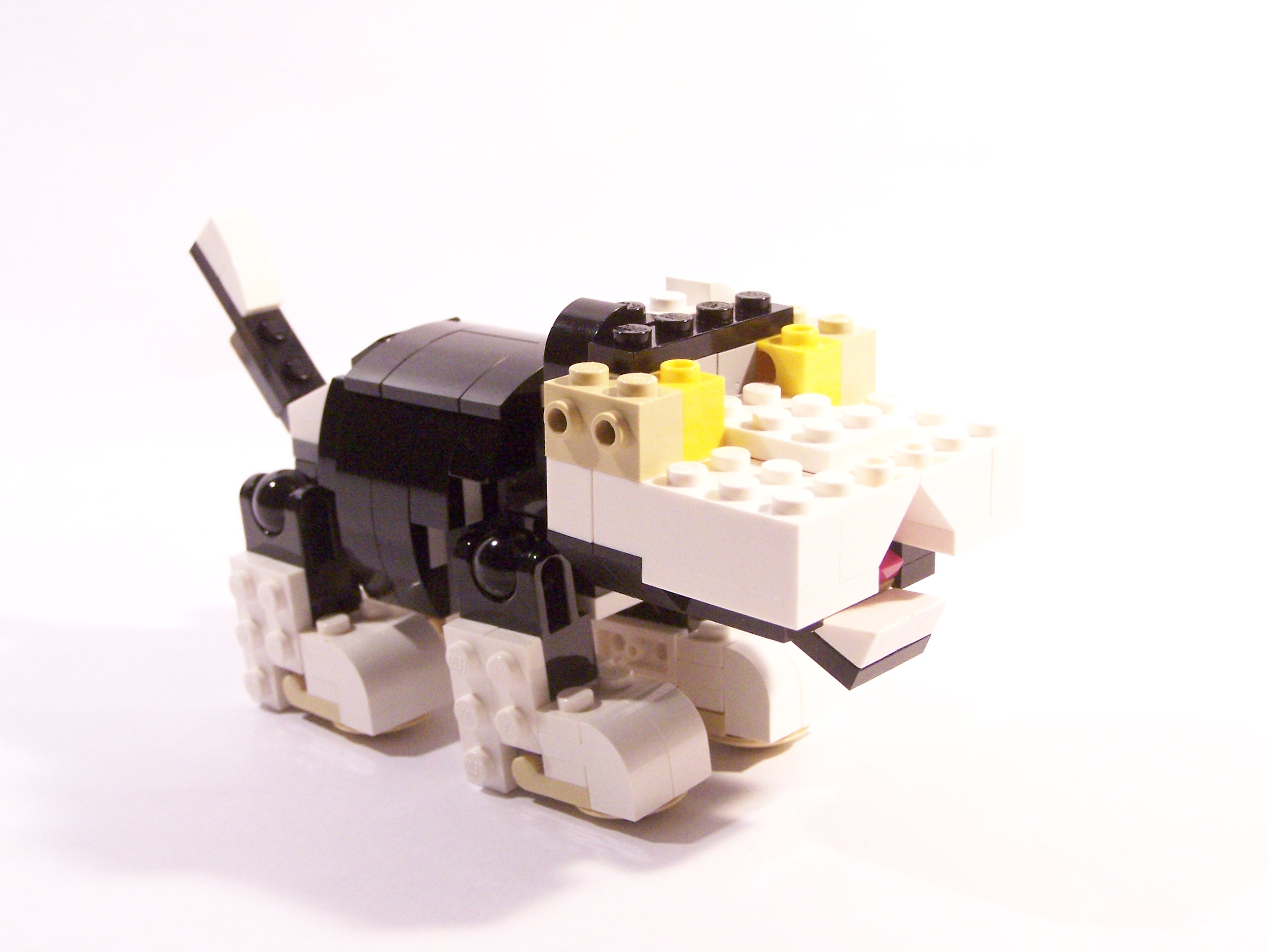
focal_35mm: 59
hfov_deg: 32.7
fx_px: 2163
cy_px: 476
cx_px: 634
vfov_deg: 24.8
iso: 400
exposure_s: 1/30
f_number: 3.6
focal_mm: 9.8
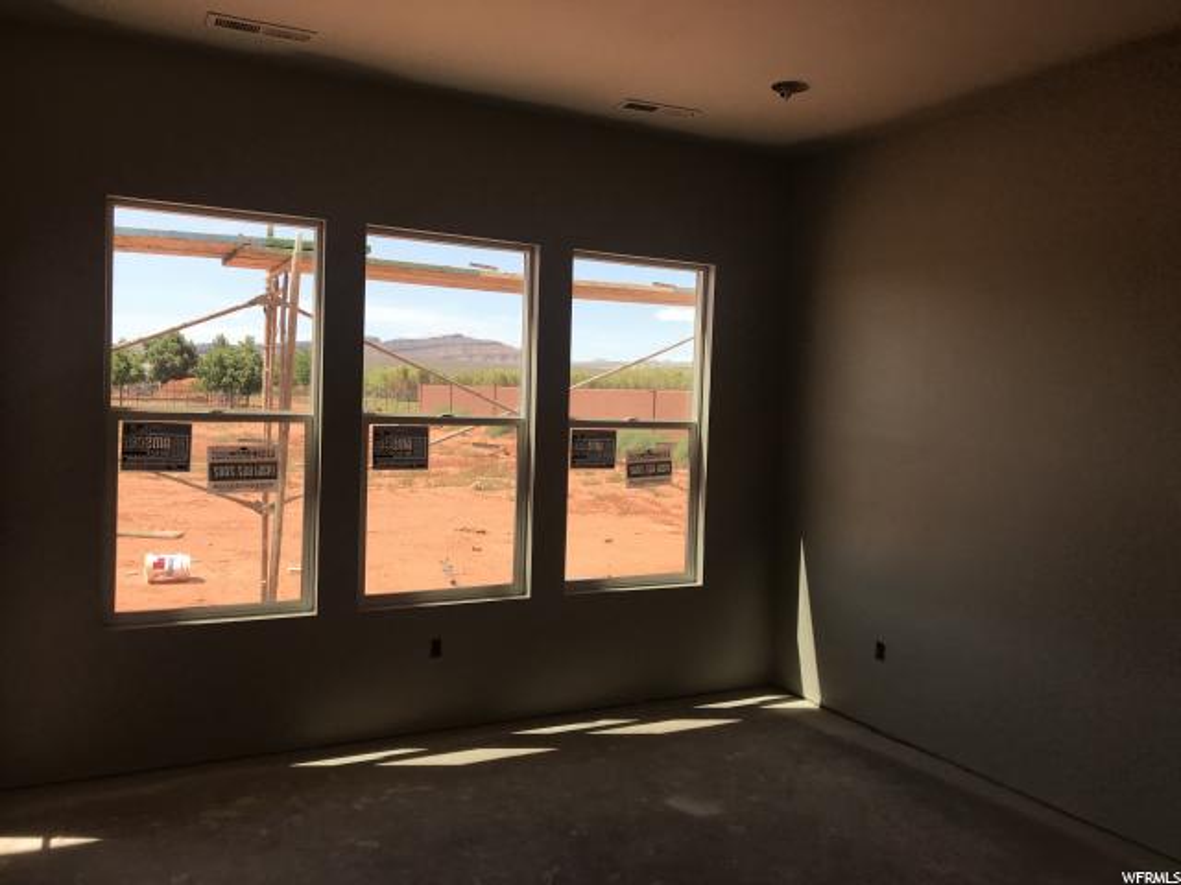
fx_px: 955
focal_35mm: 28
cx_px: 590
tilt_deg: -2.7
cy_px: 442
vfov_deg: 49.7
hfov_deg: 63.4
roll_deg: -1.5
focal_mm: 3.99
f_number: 1.8
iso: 20
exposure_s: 1/894
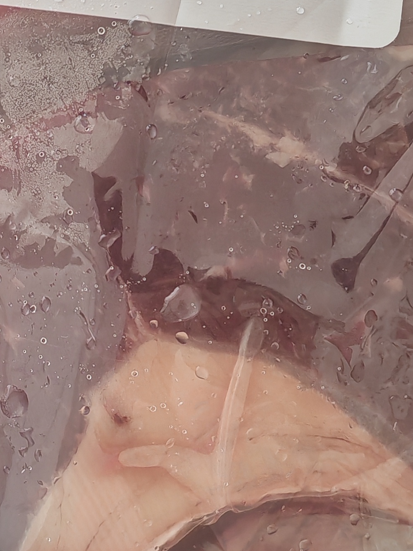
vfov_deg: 23.3
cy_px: 135
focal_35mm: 83
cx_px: 36
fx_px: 1320
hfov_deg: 17.5
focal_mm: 5.52
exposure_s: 1/100
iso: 400
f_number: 1.95
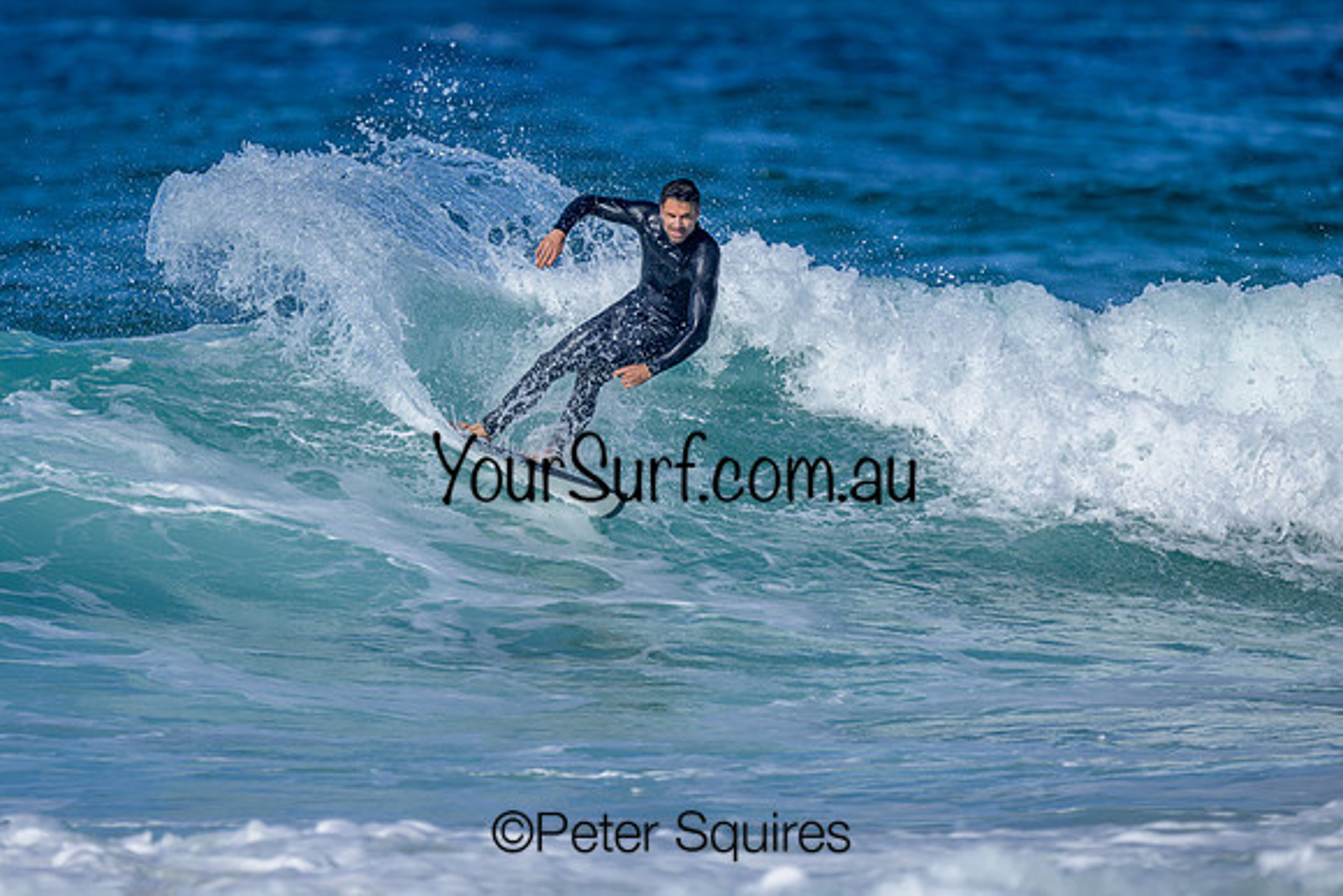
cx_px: 530
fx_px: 40939
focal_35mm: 1097
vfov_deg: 1.3
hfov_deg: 1.9
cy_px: 462
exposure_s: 1/2000
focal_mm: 800
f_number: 6.3
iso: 180
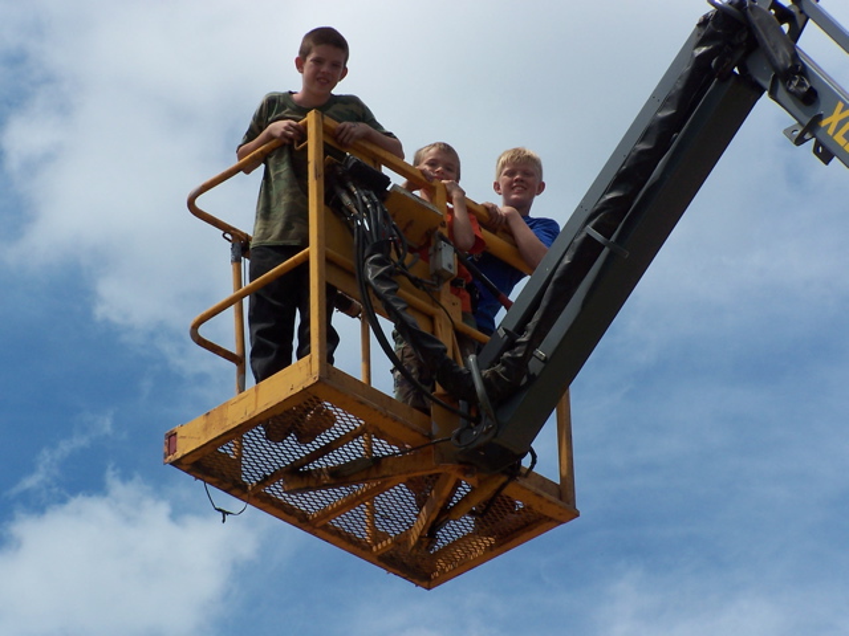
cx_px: 424
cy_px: 318
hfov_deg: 11.7
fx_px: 4145
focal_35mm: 169
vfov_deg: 8.8
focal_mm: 28
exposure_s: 1/500
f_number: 6.3
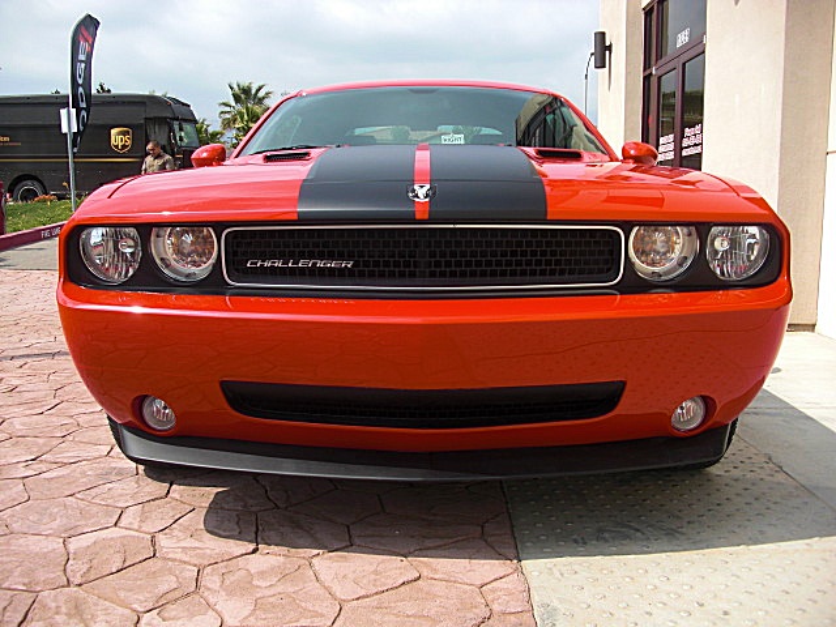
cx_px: 418
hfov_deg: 51.4
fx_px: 869
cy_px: 314
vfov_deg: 39.7
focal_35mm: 36
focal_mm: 6.3
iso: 50
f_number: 2.8
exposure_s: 1/800
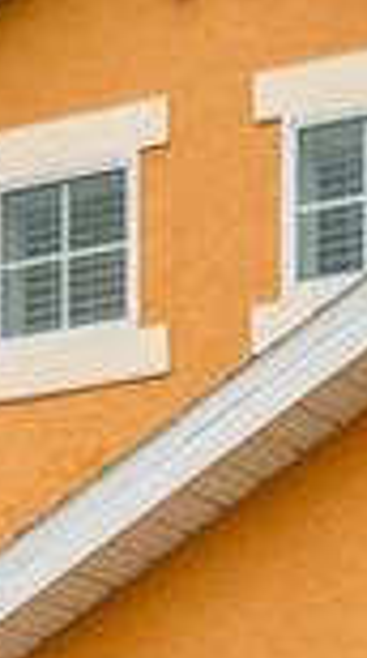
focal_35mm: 236
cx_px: -376
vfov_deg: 8.9
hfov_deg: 5.0
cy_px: 1102
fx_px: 4097
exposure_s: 1/15
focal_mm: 21.6
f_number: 11
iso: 400
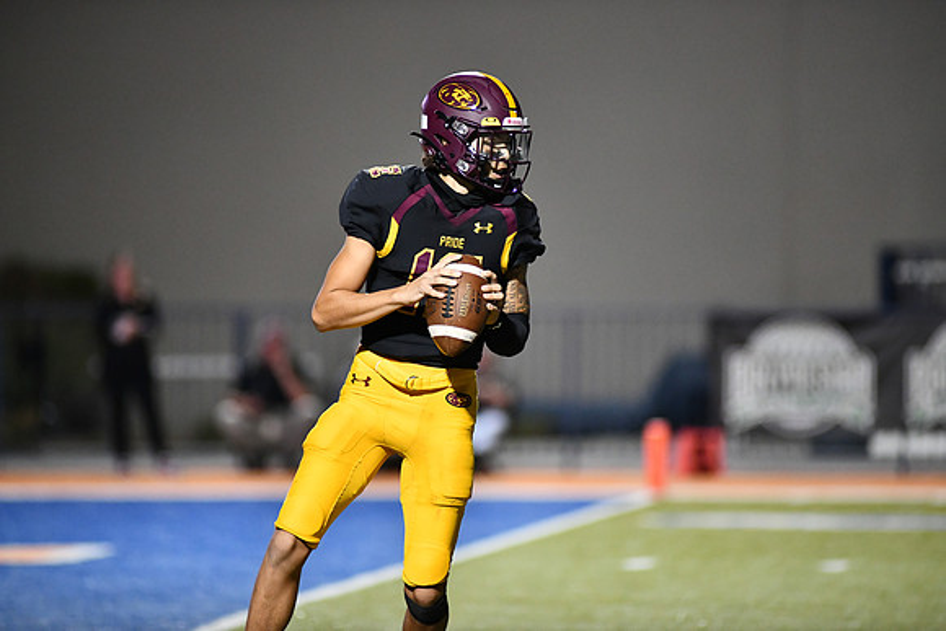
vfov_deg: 4.6
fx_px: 7885
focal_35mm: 300
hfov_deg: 6.9
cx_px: 473
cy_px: 316
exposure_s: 1/1000
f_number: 2.8
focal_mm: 300
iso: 5000
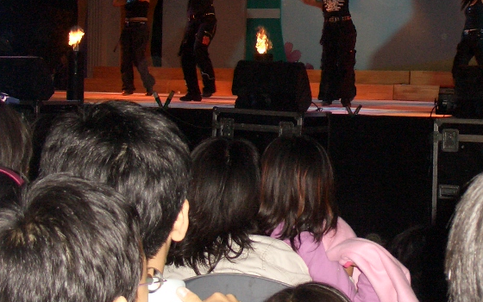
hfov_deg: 25.7
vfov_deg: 16.3
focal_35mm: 80
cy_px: 115
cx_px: 308
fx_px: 1053
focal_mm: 7.1
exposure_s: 1/60
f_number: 2.8
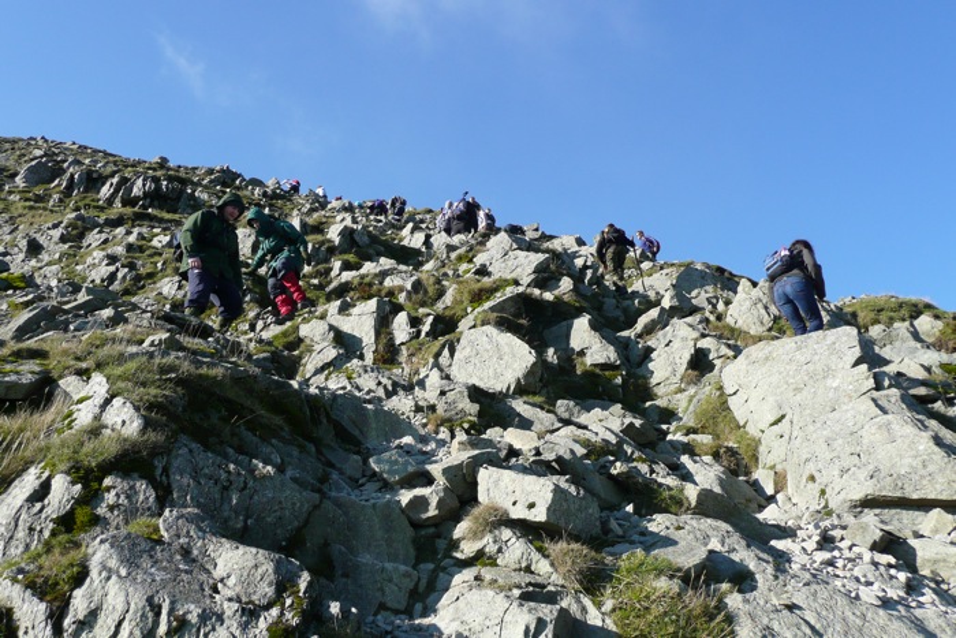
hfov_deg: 55.8
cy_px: 319
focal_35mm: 34
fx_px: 903
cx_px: 478
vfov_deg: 38.9
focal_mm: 5.5
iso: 100
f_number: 3.6
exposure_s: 1/500
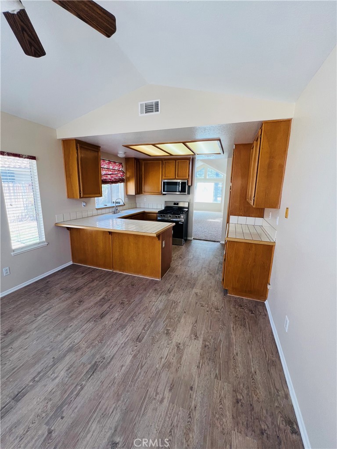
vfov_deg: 106.2
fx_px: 169
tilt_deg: -11.4
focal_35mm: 13
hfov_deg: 89.9
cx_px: 168
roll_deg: -3.2
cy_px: 224
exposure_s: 1/120
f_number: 1.8
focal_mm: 1.57
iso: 100
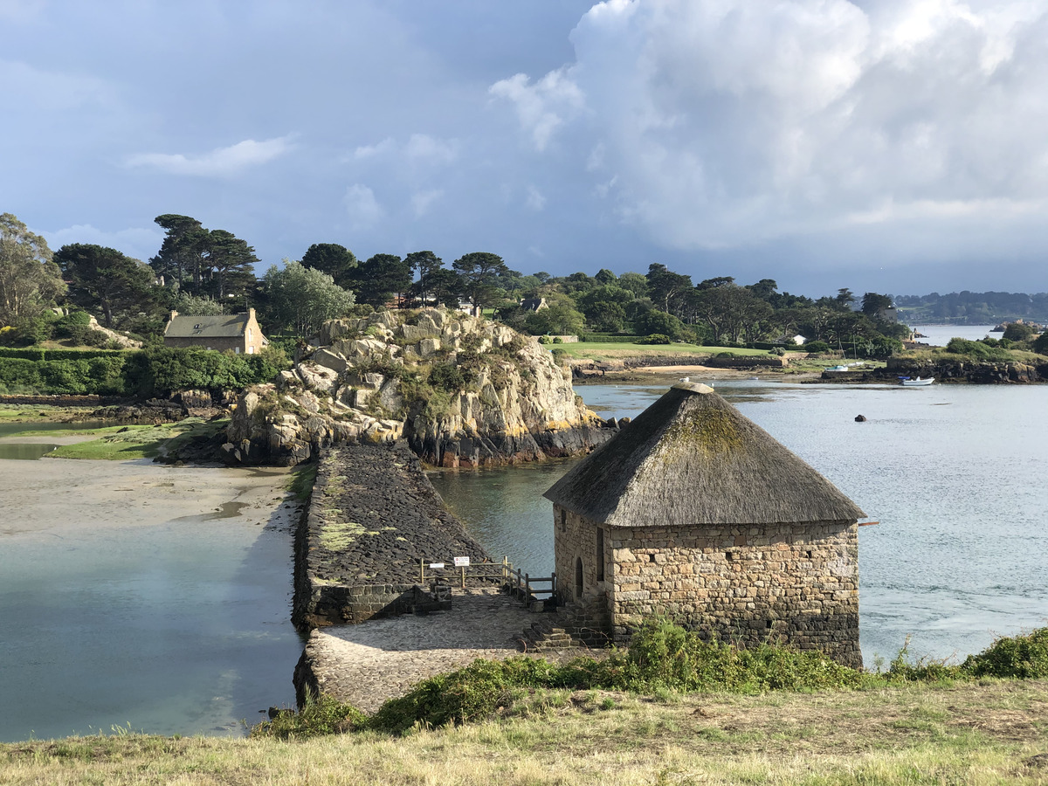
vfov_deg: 28.0
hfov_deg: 36.8
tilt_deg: -3.5
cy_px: 393
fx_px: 1574
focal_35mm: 52
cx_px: 524
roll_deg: +1.5
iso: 16
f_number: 2.4
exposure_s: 1/917
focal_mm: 6
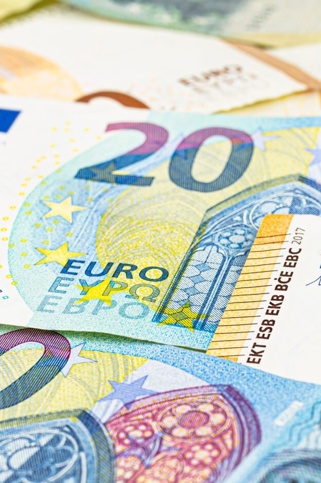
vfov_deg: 21.0
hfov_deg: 14.1
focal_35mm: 96
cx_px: 284
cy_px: 383
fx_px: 1285
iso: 50
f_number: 8
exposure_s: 1/8
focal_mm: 35
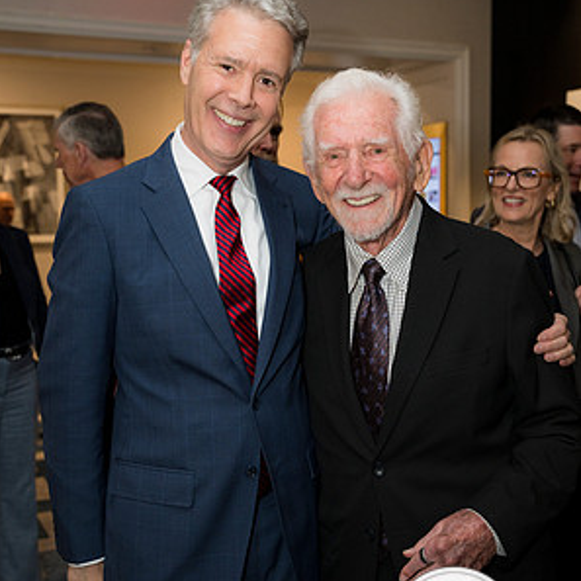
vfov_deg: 34.7
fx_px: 930
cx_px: 290
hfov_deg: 34.7
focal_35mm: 49
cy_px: 319
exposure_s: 1/125
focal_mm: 38
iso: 800
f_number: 4
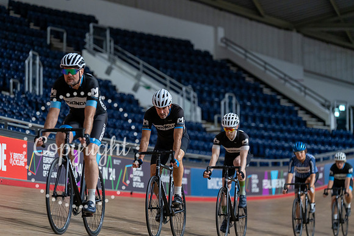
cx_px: 158
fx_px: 1594
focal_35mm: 162
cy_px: 105
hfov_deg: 12.7
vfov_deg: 8.5
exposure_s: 1/800
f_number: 2.8
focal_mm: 146
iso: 3200
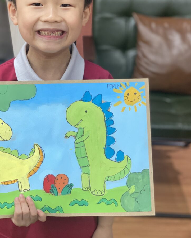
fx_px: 530
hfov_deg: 20.4
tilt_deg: -19.1
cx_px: 64
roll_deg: -1.3
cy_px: 86
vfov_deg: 25.3
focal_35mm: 75
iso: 200
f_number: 2
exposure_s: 1/122
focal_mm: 6
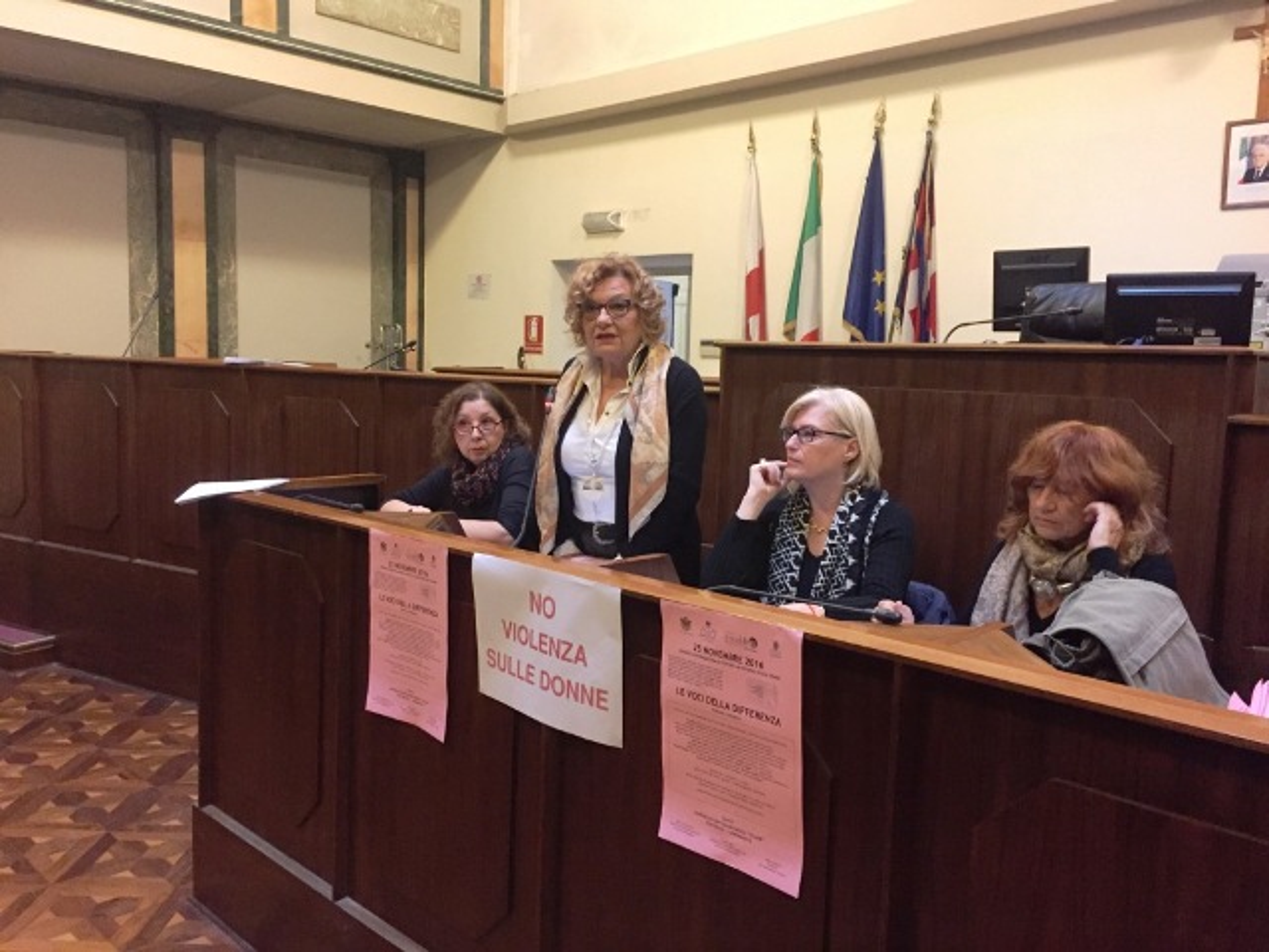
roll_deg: -2.2
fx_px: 1063
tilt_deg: -6.9
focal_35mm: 29
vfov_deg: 48.2
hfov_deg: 61.7
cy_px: 476
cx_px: 634
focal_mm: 4.15
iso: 320
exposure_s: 1/17
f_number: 2.2
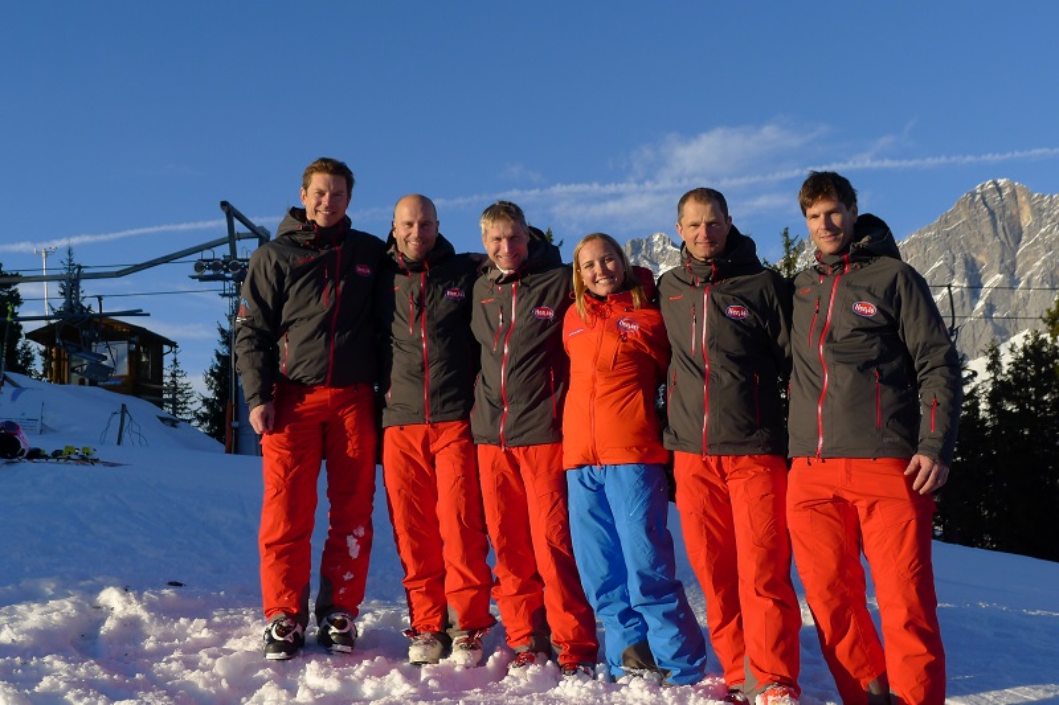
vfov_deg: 28.6
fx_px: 1382
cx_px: 530
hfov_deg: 41.9
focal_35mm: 47
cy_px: 352
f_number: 4
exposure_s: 1/640
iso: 80
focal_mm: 10
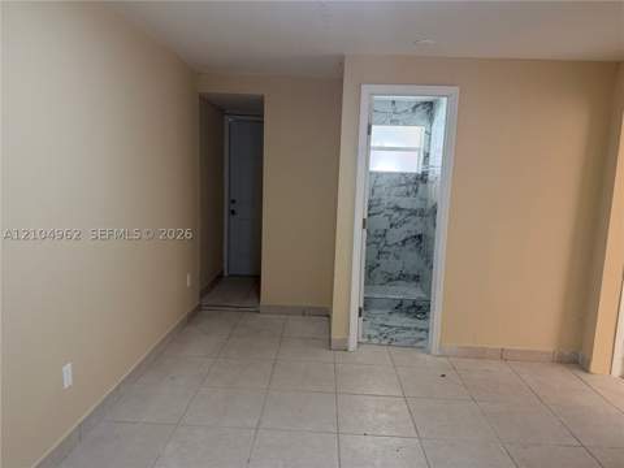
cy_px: 234
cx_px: 312
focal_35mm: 24
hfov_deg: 71.6
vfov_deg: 56.8
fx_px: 433
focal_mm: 6.76
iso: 320
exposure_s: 1/120
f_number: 1.78
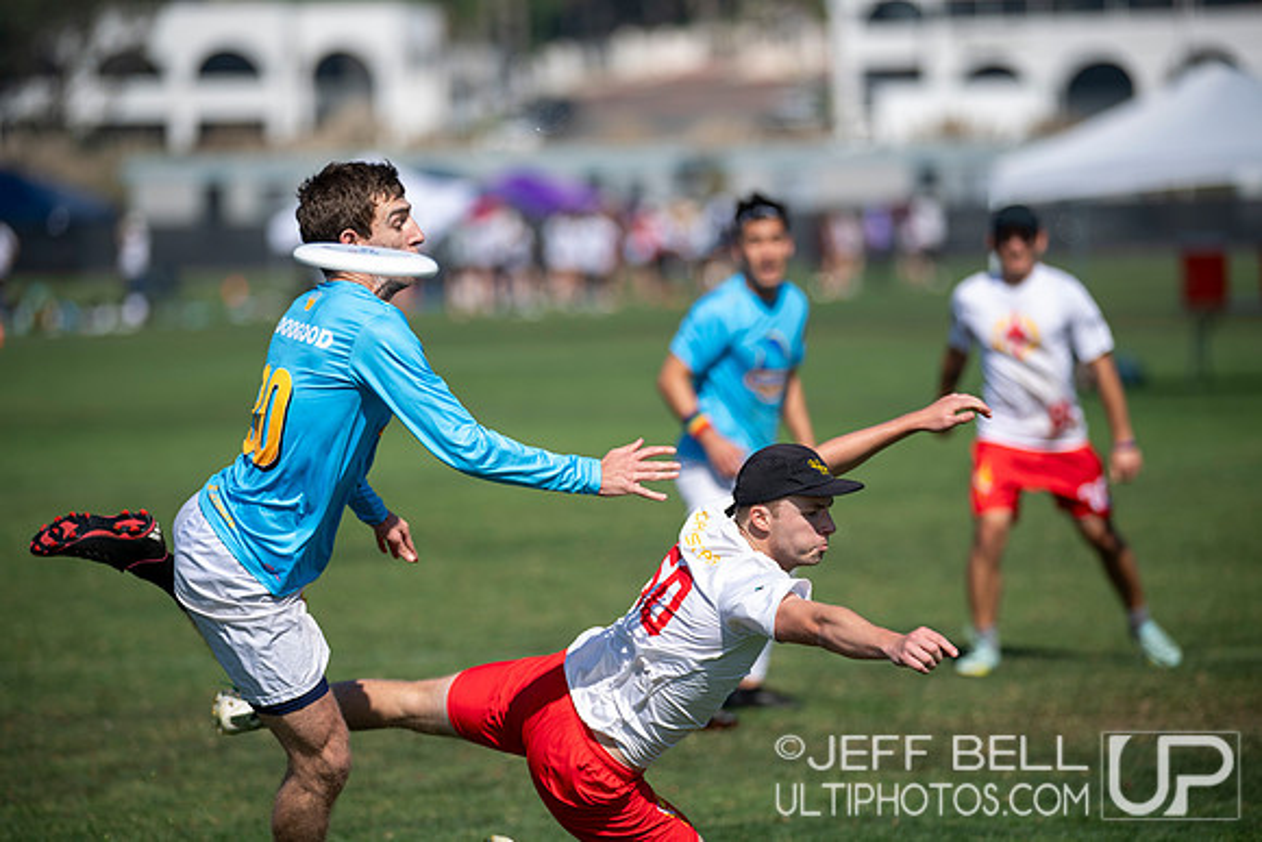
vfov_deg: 6.2
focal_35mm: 220
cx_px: 631
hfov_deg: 9.4
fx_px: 7714
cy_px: 421
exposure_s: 1/2000
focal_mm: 220
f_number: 2.8
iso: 100
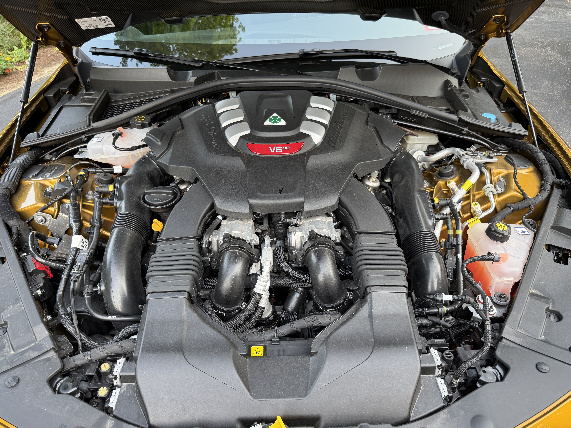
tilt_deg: -39.2
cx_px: 286
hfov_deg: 71.6
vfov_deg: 56.8
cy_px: 214
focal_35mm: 24
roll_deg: -2.6
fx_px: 396
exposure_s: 1/121
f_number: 1.78
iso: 160
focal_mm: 6.76
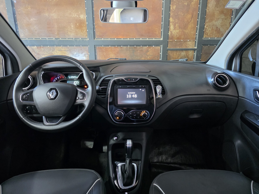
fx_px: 172
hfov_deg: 73.9
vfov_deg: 58.9
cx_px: 130
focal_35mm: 23
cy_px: 97
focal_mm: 6.3
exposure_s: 1/50
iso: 2000
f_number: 1.7
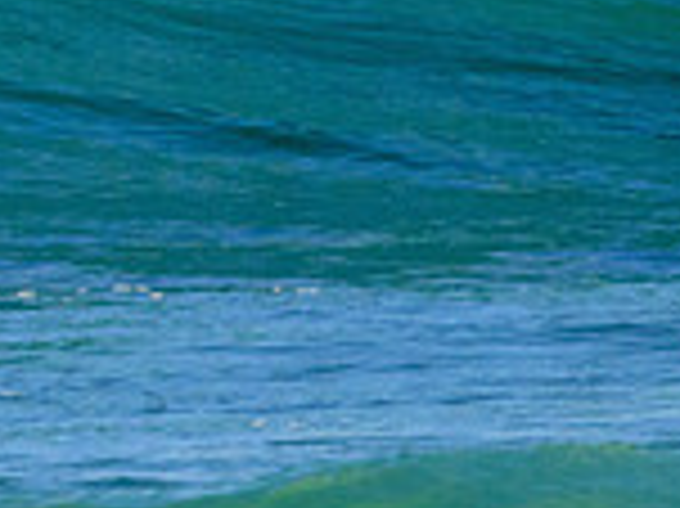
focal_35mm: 4034
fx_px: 79181
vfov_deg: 0.4
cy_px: -589
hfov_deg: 0.5
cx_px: -586
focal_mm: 800
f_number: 11
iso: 2000
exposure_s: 1/2000
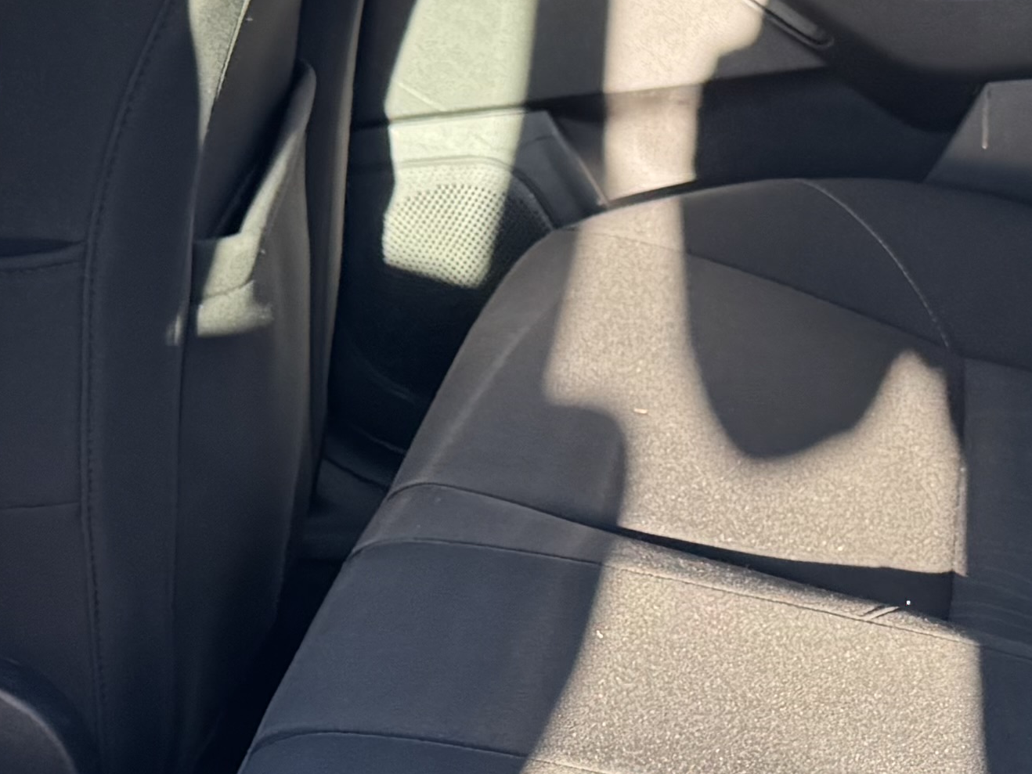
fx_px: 3101
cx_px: 1086
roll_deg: -1.1
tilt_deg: -28.5
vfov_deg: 14.1
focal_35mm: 104
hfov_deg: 18.3
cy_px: 632
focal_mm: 6.76
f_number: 1.78
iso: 80
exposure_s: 1/172
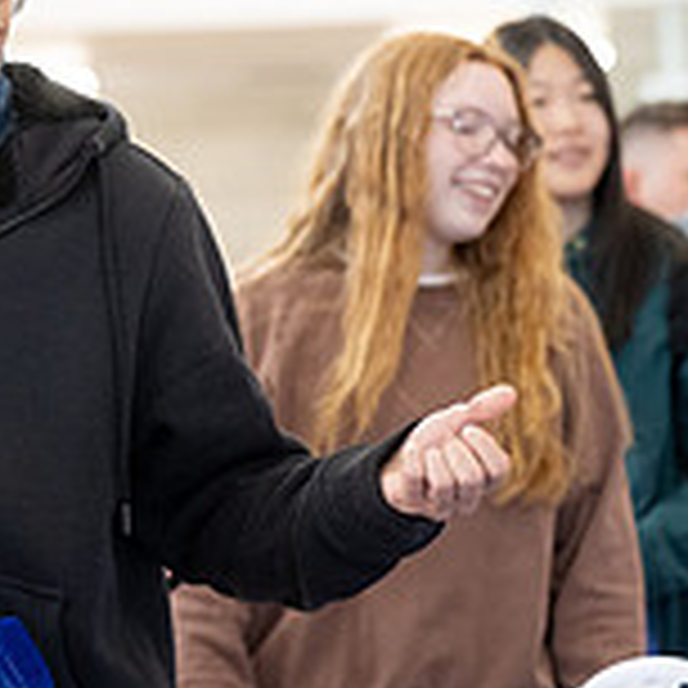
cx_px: 139
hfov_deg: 7.8
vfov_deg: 7.8
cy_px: 214
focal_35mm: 225
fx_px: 5059
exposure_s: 1/320
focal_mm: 70
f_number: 2.8
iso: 2500
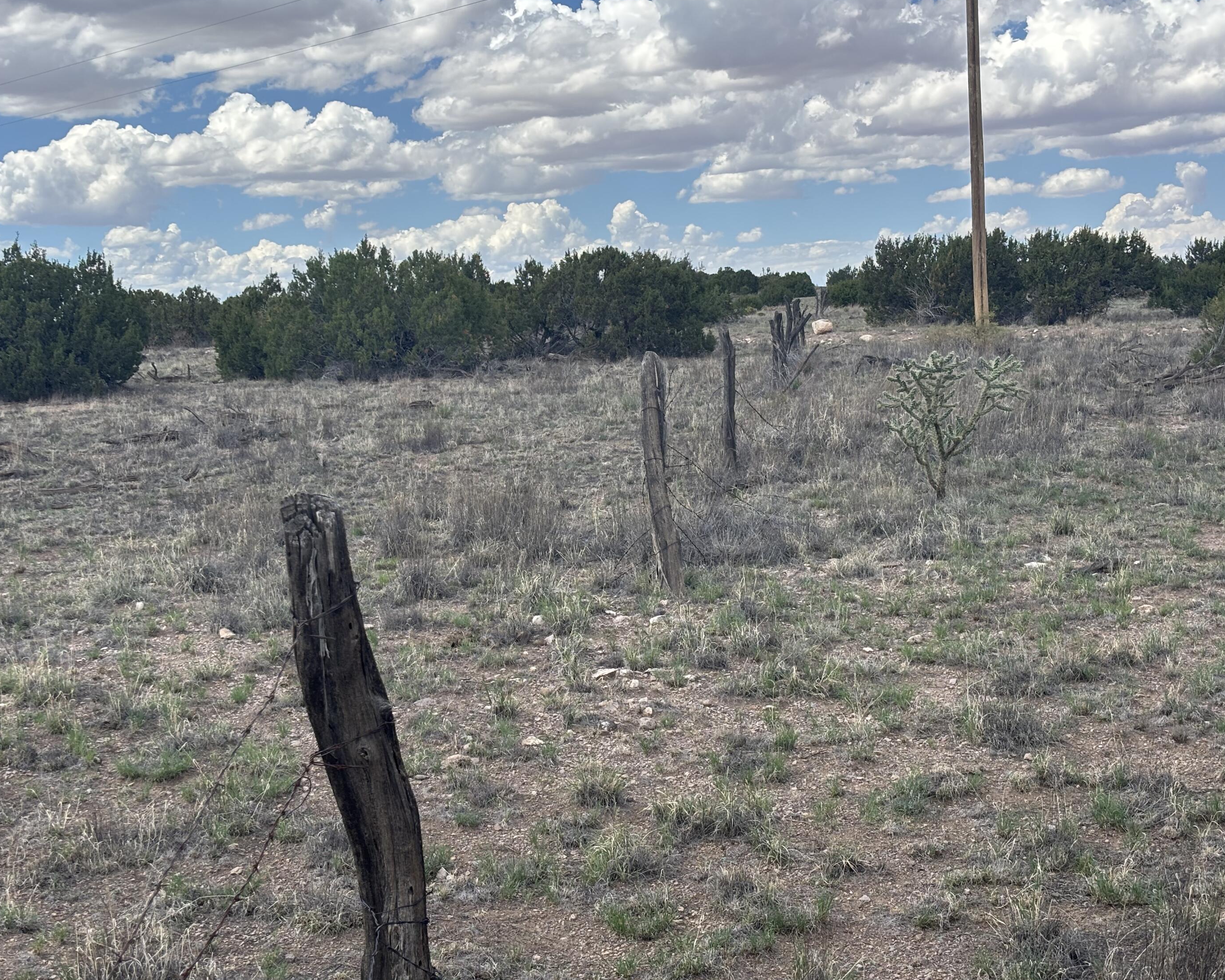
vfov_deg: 27.6
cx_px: 618
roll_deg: +2.8
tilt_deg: -4.1
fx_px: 1994
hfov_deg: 34.2
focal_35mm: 55
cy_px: 484
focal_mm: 5.96
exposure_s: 1/2105
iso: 40
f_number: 1.6
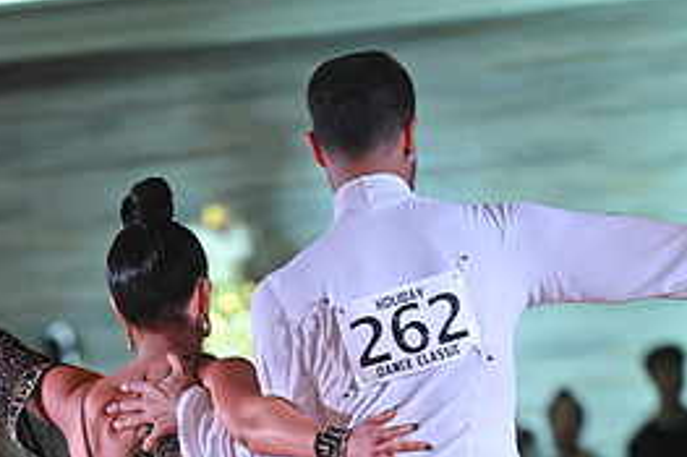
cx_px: 276
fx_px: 8410
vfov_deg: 3.1
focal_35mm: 441
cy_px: 716
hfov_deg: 4.7
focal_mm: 200
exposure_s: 1/400
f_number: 5
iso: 6400
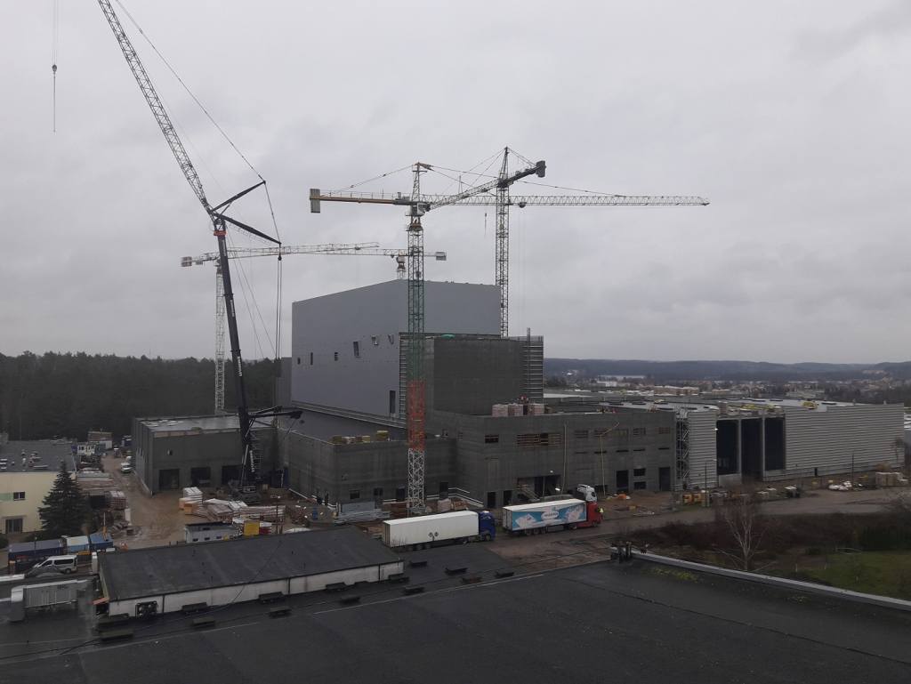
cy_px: 342
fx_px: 737
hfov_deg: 63.4
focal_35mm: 28
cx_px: 456
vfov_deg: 49.8
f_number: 1.9
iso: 40
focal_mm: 3.7
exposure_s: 1/119
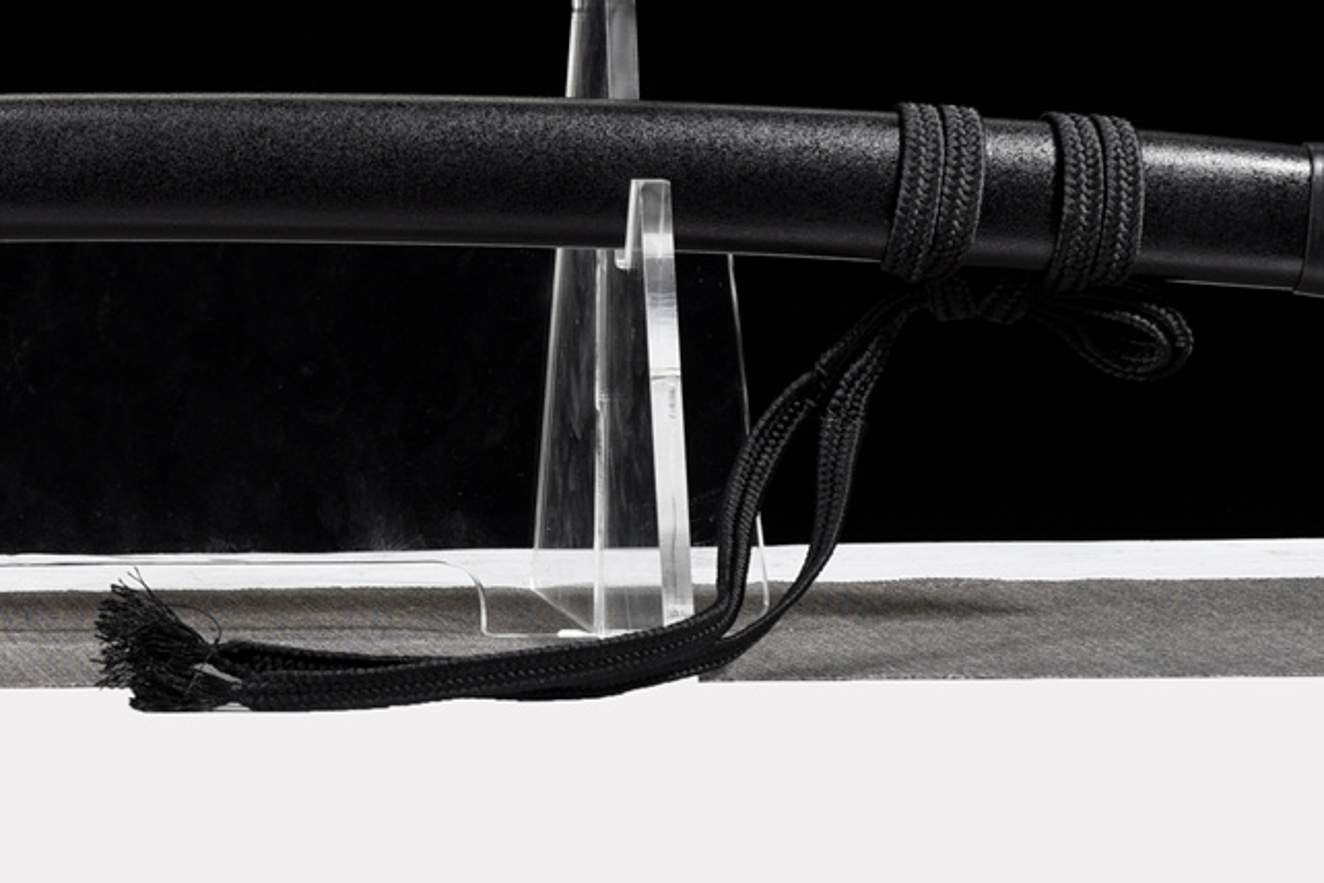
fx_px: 6877
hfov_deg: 10.8
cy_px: -57
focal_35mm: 187
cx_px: -159
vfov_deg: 7.3
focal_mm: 60
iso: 100
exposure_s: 1/160
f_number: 7.1
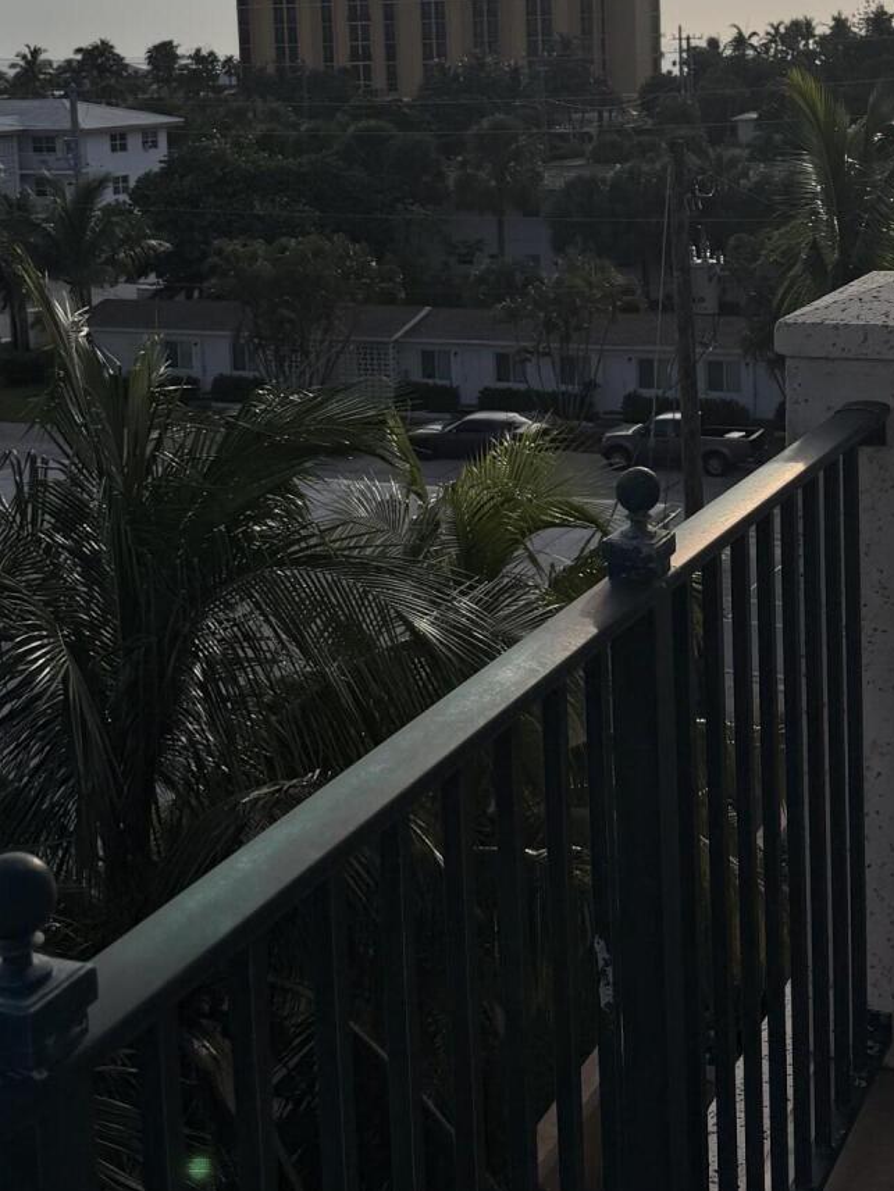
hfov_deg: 26.0
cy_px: 265
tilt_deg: -7.4
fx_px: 1928
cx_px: 564
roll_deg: +0.1
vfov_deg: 33.5
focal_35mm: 56
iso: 80
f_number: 1.78
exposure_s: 1/11905
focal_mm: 6.76
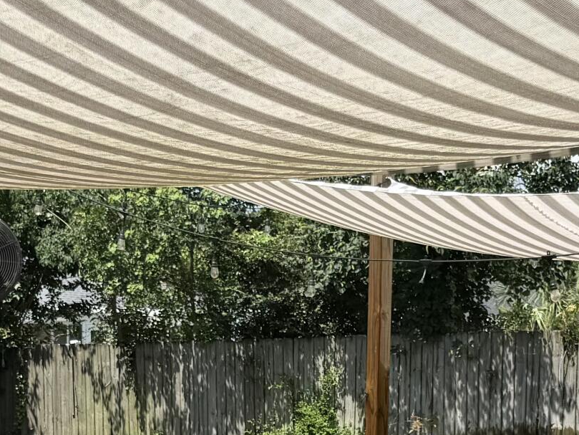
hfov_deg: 22.0
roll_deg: -0.5
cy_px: 468
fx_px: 1489
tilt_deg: -5.3
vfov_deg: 16.2
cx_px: 305
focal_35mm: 89
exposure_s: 1/4167
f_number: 1.78
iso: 80
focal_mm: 6.76
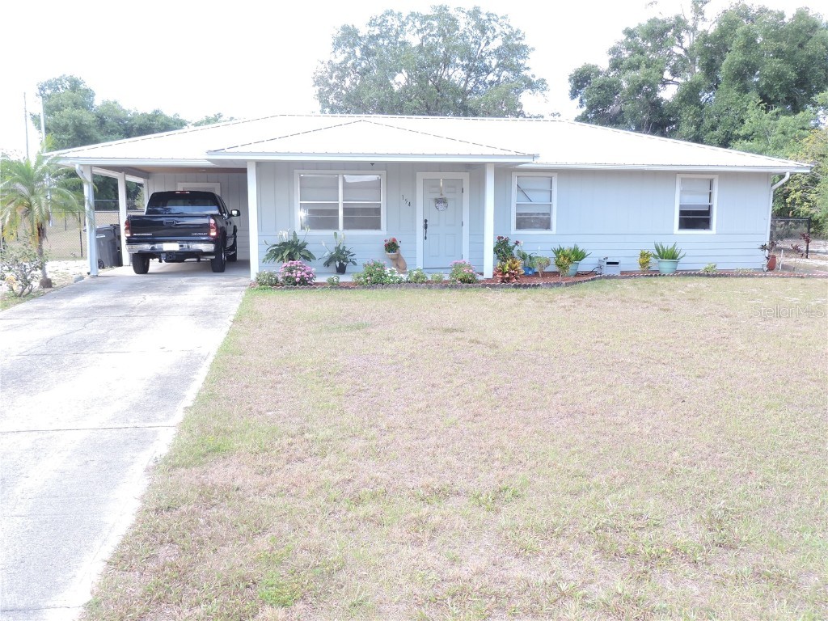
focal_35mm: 30
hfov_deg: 60.0
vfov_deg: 46.8
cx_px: 414
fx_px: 718
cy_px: 310
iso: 200
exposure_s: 1/250
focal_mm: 5.4
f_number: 3.1
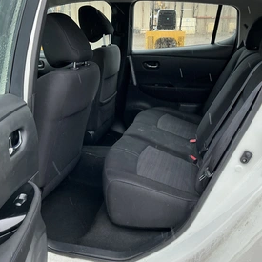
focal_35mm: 36
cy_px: 127
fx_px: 308
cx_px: 132
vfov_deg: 46.0
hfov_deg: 46.0
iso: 64
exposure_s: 1/122
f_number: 1.8
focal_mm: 3
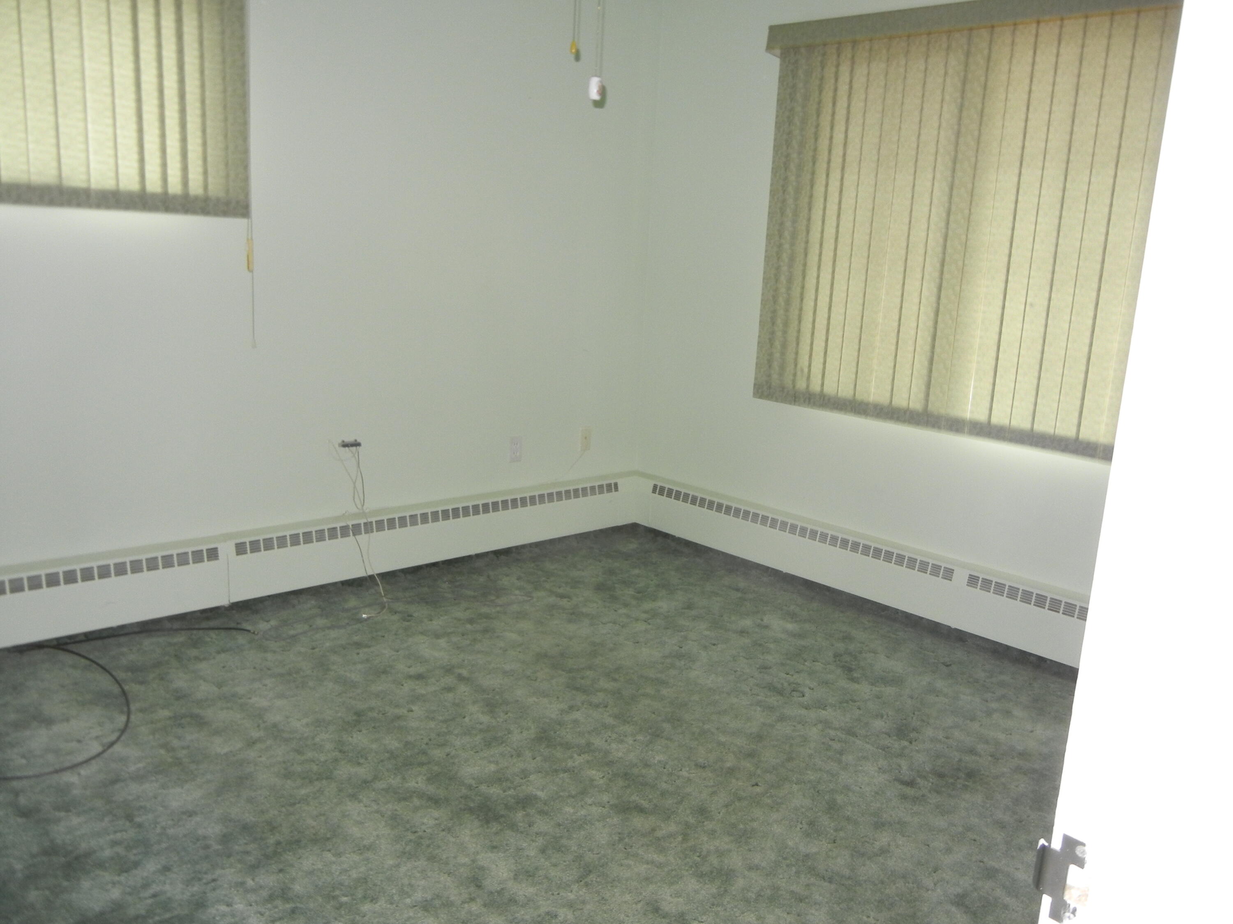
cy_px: 462
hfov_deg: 60.0
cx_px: 616
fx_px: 1069
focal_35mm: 30
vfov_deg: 46.8
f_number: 3.5
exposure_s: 1/30
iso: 337
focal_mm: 5.4
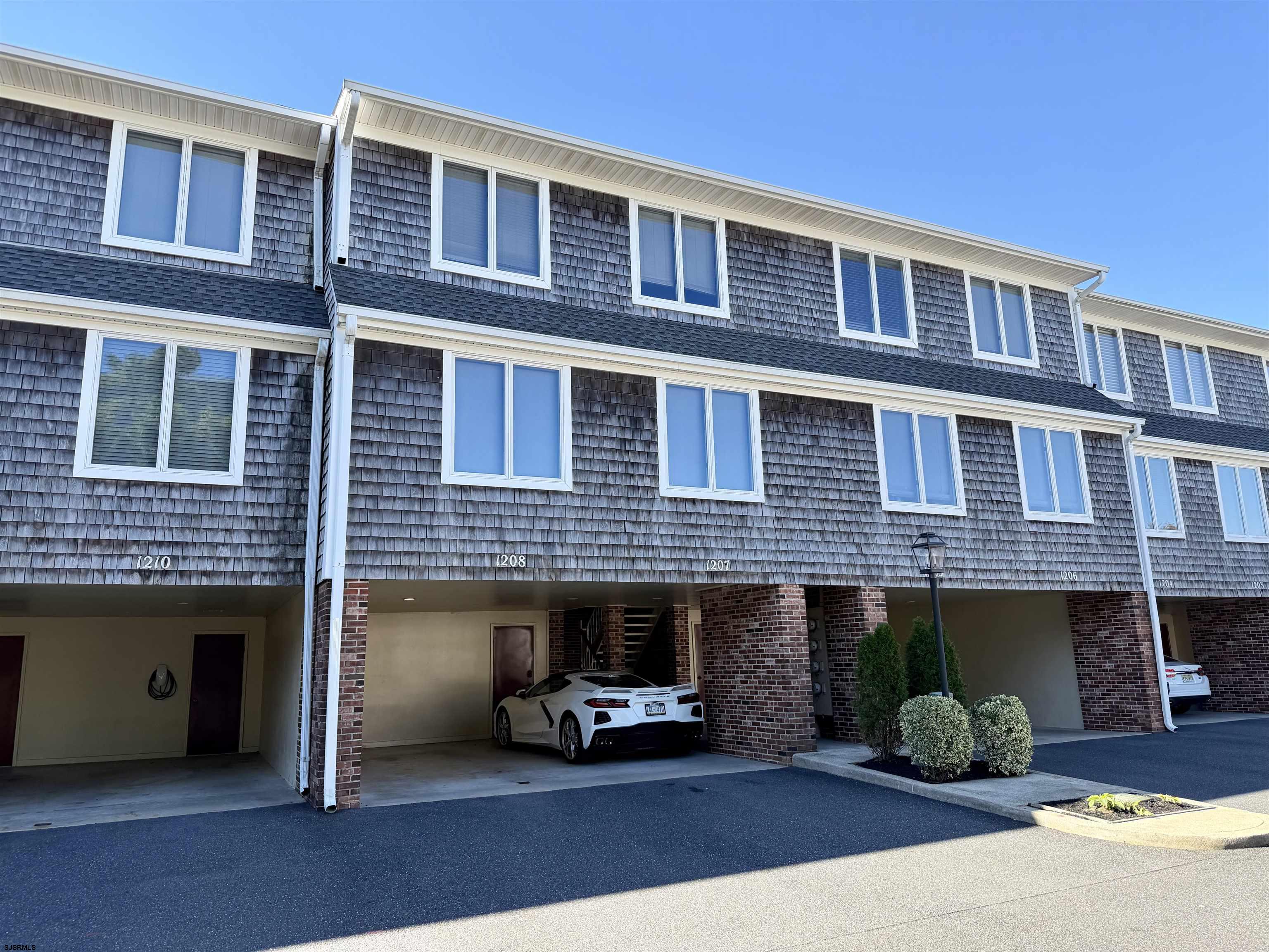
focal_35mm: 24
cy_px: 476
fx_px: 880
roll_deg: +1.6
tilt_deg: +11.2
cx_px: 634
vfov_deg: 56.8
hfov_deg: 71.6
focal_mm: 6.76
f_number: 1.78
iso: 80
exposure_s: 1/1122
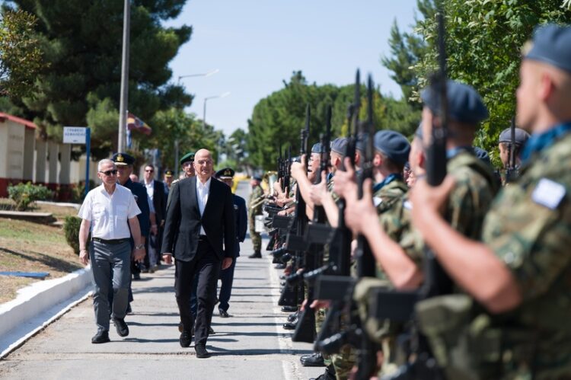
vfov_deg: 15.2
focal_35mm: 90
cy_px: 190
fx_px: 1427
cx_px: 286
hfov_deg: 22.6
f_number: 2.8
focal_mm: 90
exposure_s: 1/2000
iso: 160
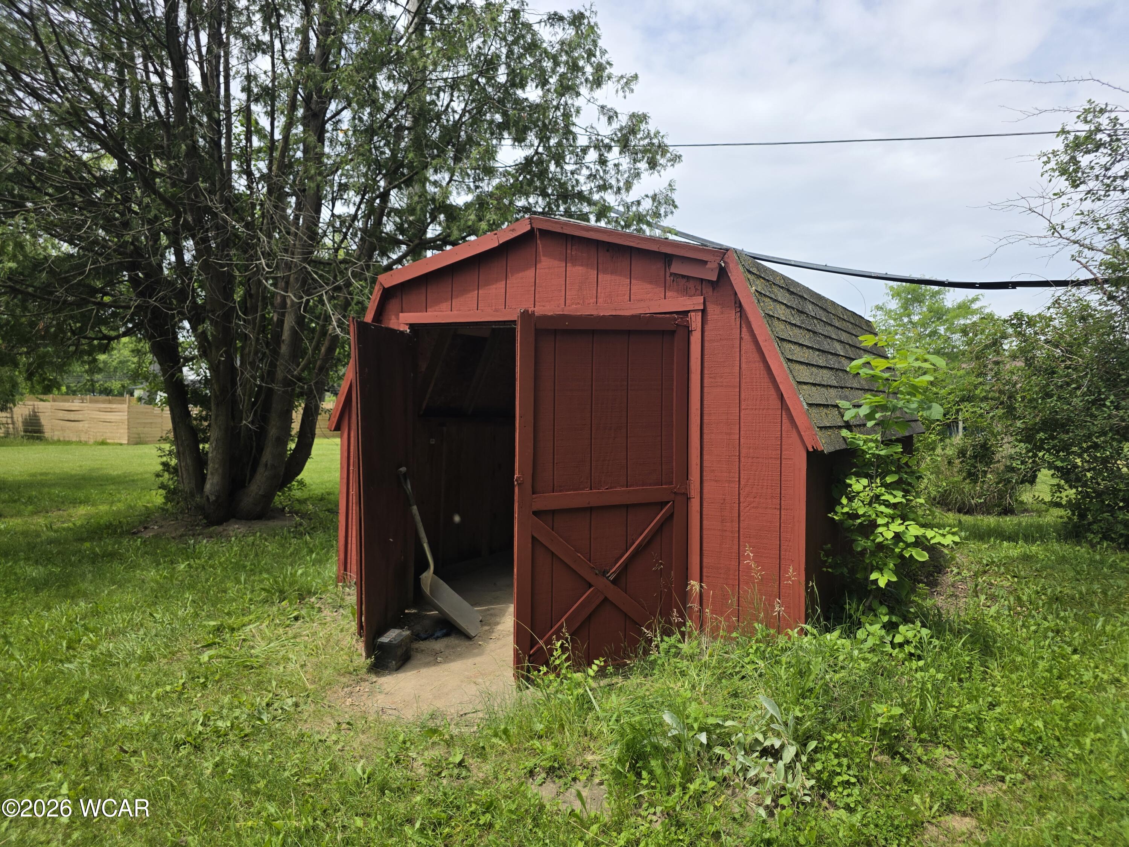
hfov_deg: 73.9
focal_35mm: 23
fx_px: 750
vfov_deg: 58.9
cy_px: 424
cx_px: 564
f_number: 1.7
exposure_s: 1/3972
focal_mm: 6.3
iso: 80
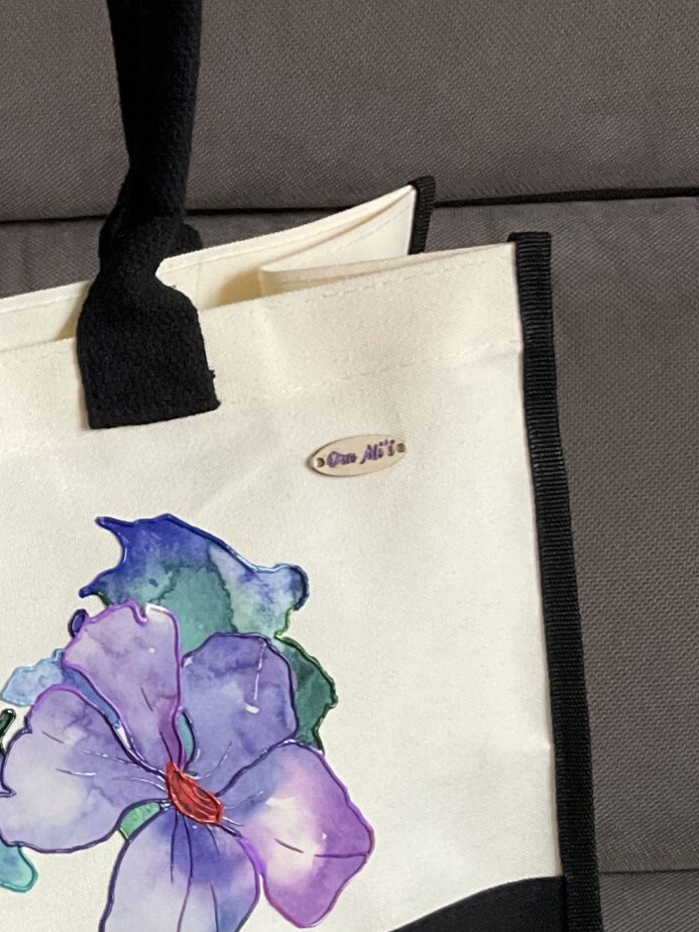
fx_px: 2127
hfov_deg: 17.7
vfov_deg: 24.7
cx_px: -155
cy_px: 516
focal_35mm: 79
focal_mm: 3
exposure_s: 1/57
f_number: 1.8
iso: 320
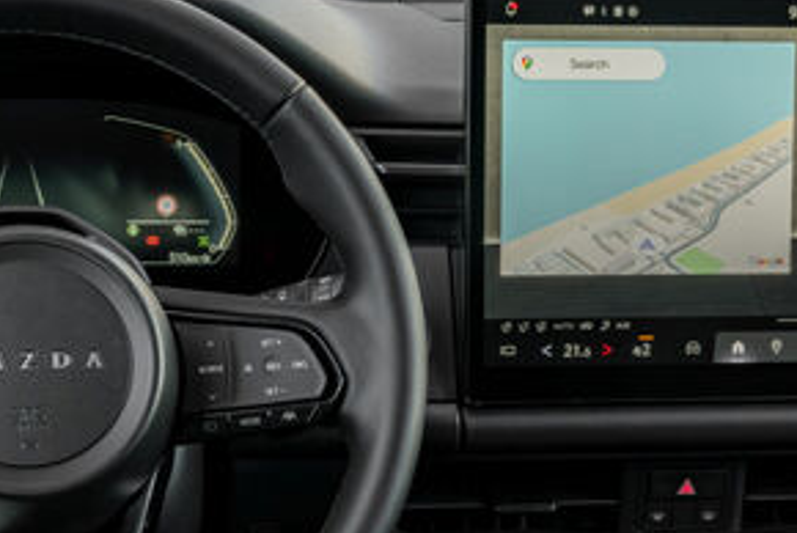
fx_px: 2061
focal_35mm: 93
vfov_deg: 14.7
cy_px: 419
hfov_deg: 21.9
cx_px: 355
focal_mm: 44
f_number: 18
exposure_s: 1/10
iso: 1000
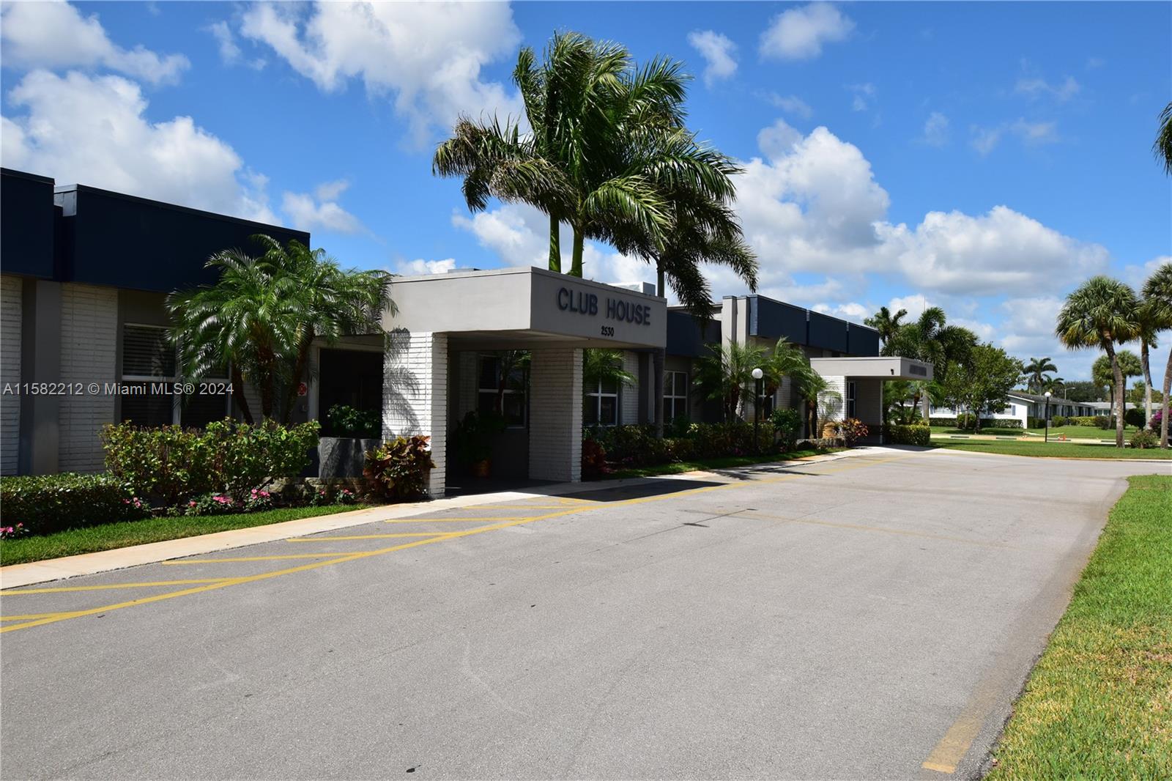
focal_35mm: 30
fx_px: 976
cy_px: 390
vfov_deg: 43.6
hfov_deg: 61.9
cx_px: 586
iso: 400
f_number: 11
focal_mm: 20
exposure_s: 1/500
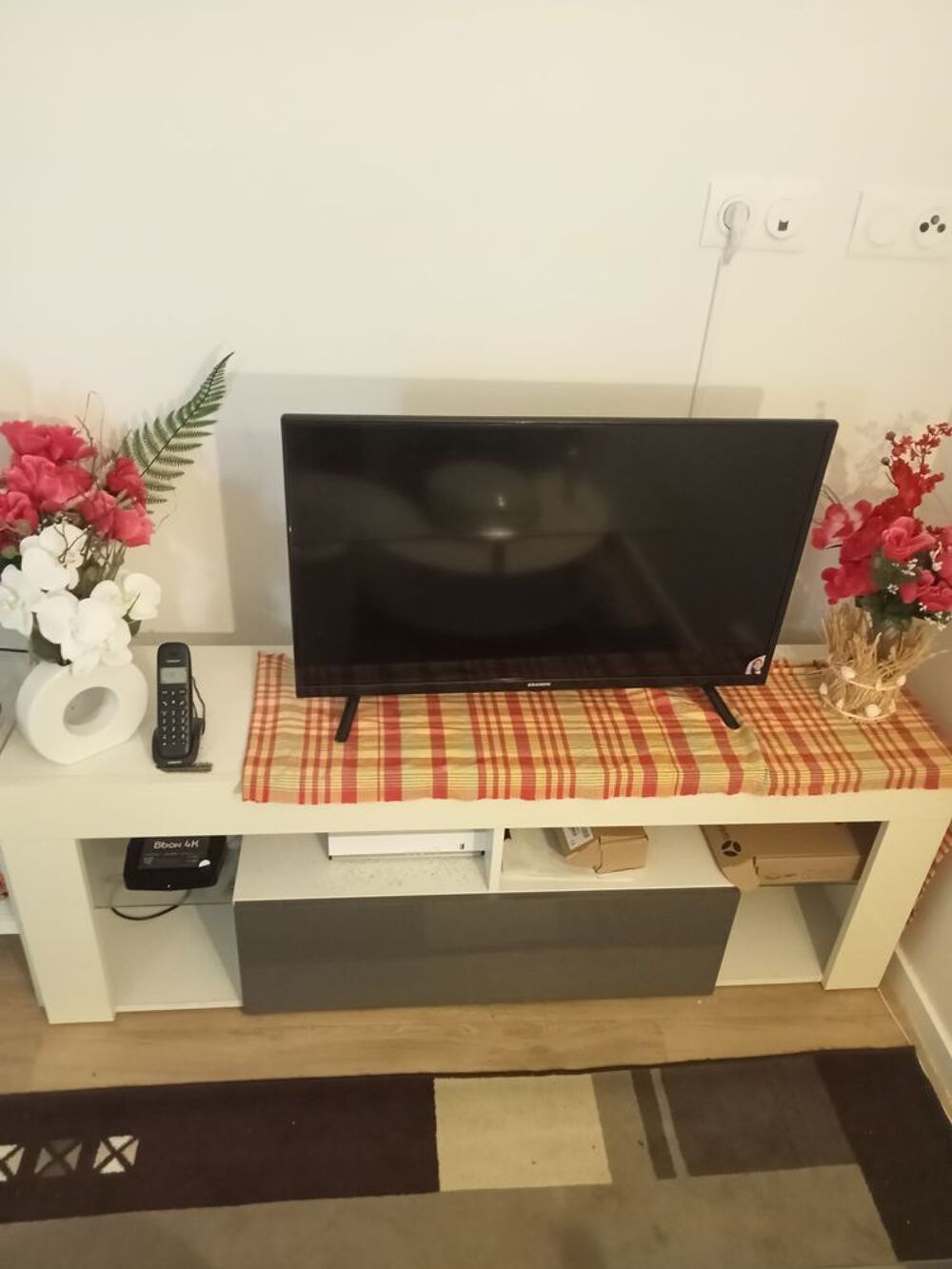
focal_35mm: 28
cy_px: 634
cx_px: 476
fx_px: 1027
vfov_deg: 63.4
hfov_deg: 49.8
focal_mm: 3.46
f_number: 2.2
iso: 1645
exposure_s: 1/25
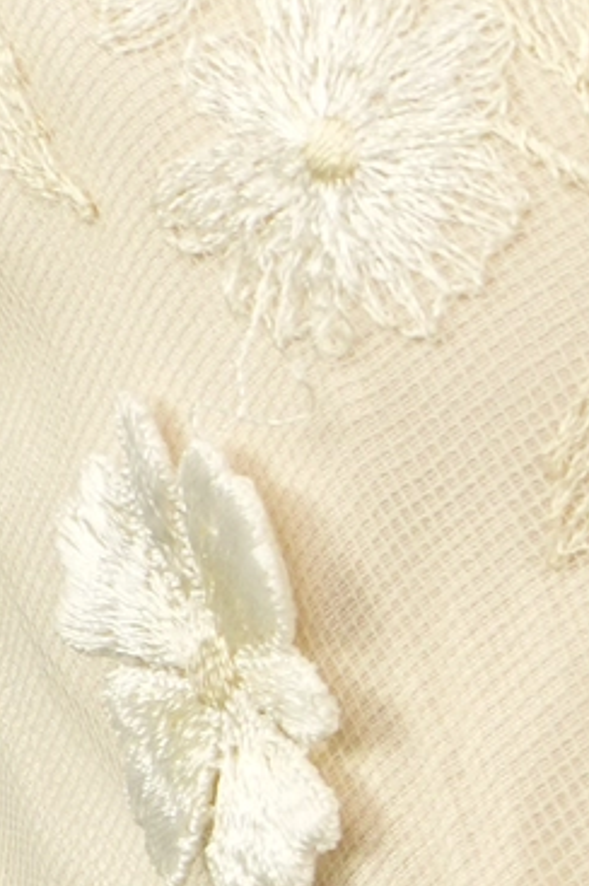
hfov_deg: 1.0
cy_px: 985
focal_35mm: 1367
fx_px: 33609
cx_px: 1953
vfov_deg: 1.5
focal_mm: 116
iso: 250
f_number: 7.1
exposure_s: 1/40
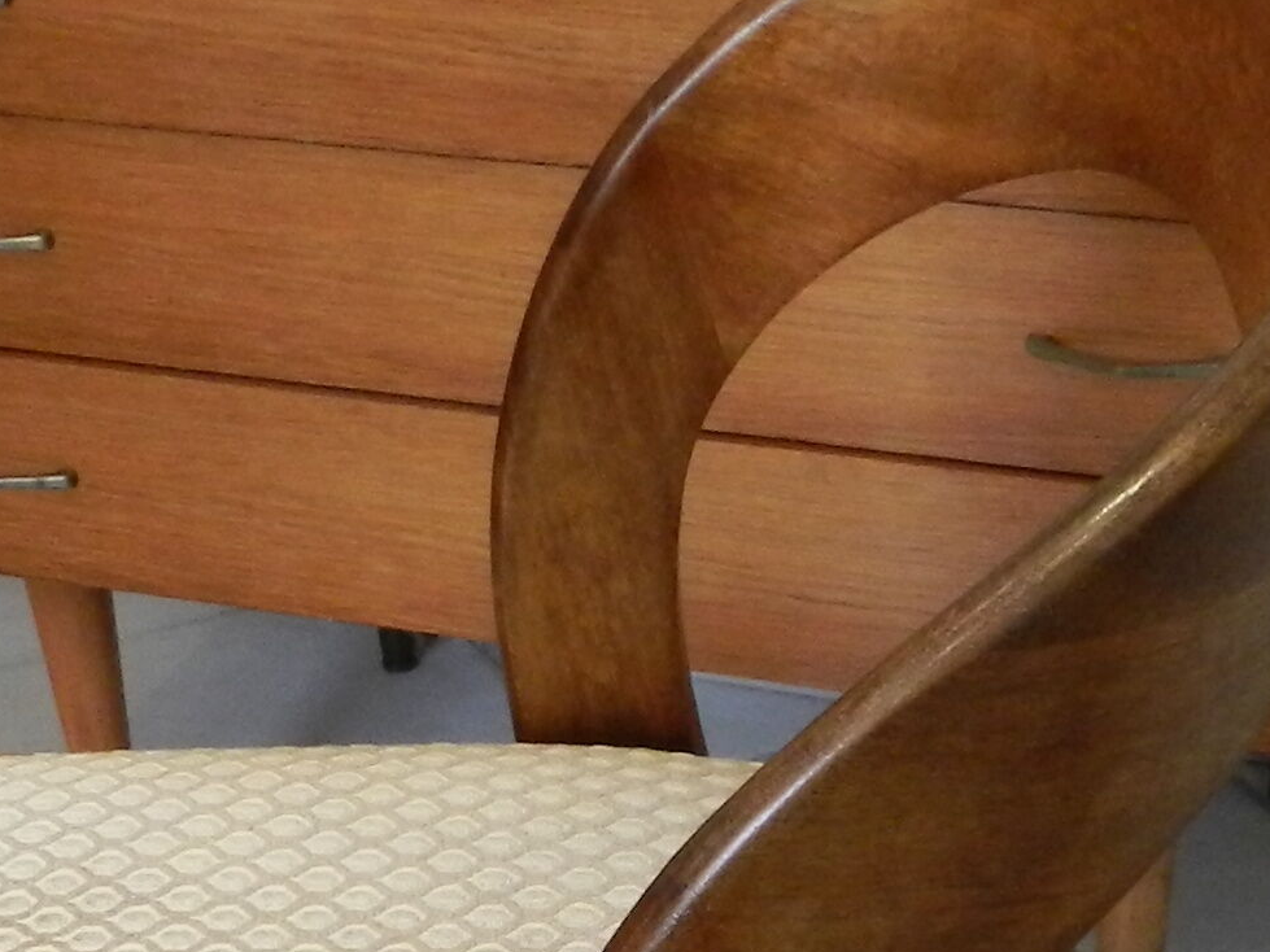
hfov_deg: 20.9
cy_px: 1088
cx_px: 595
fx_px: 3448
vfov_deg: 15.3
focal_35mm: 94
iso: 360
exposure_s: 1/30
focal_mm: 4
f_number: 3.4
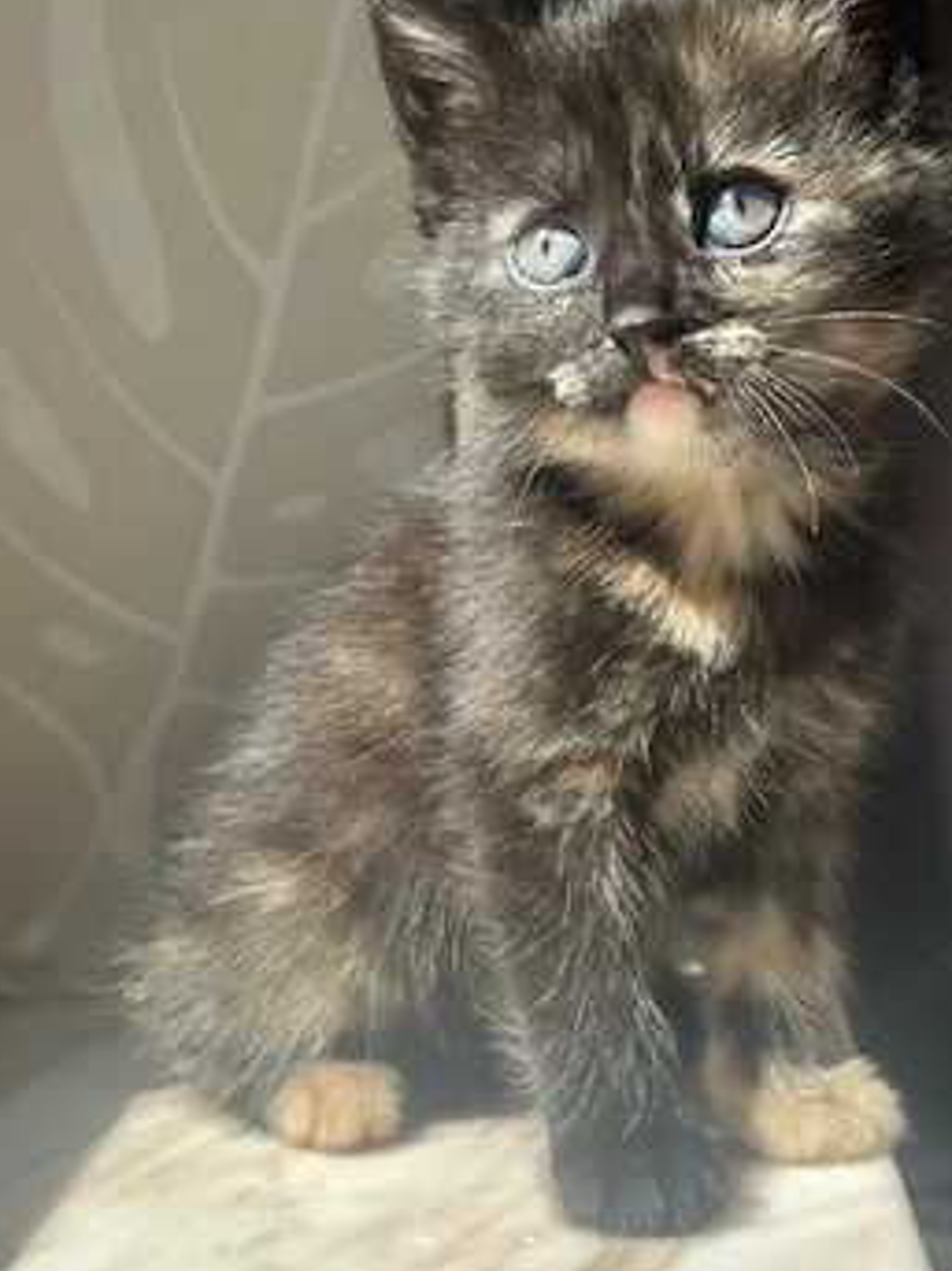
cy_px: 704
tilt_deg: -7.1
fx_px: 2055
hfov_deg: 26.1
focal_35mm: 56
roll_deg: +1.5
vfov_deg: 34.3
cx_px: 467
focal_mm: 6.86
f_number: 1.78
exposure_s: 1/2203
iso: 80
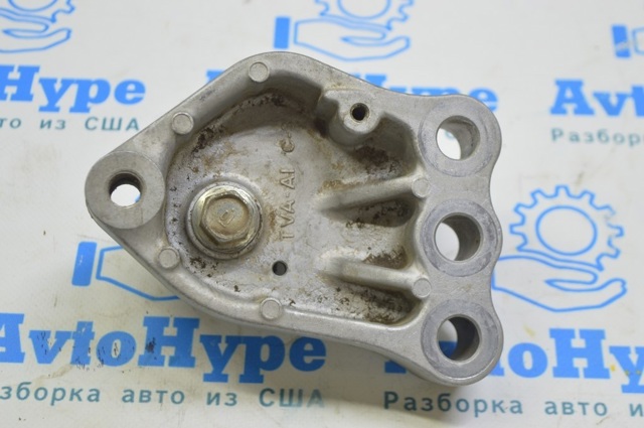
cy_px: 214
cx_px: 322
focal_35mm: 69
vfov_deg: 19.7
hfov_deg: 29.3
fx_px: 1233
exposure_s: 1/20
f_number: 5.6
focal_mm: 46
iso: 400
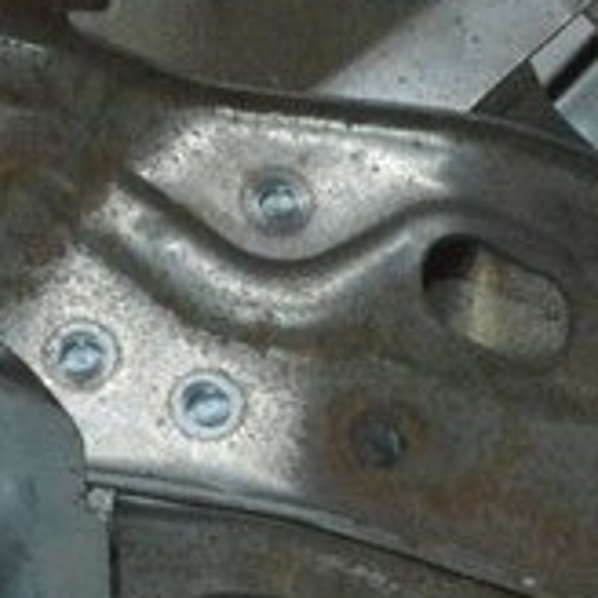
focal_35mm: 175
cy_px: 82
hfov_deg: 9.9
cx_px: 15
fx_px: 3420
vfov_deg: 10.0
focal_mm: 22
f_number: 16
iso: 4500
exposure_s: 1/200
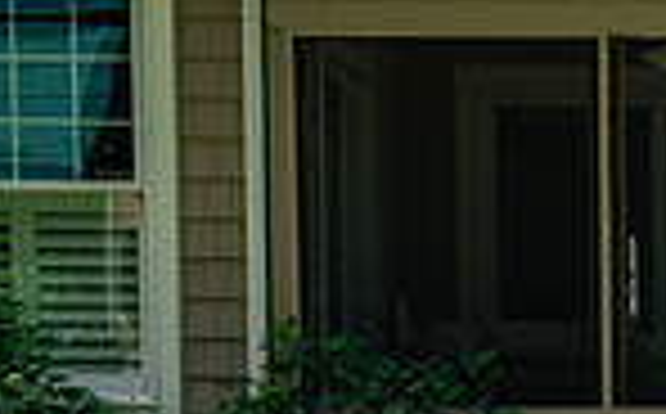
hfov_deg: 7.5
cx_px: 854
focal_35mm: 279
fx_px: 5056
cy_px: 827
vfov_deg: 4.6
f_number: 2.8
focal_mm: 67
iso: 250
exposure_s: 1/2000
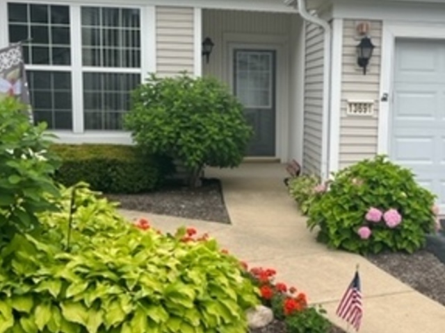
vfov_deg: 53.1
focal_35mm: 26
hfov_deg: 67.3
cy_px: 166
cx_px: 222
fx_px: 334
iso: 50
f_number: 1.6
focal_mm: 5.1
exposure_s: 1/787
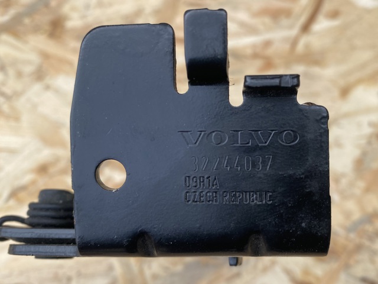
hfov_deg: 69.4
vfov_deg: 54.9
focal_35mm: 25
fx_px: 273
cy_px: 142
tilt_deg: -64.8
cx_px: 189
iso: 32
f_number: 1.8
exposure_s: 1/415
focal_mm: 4.25
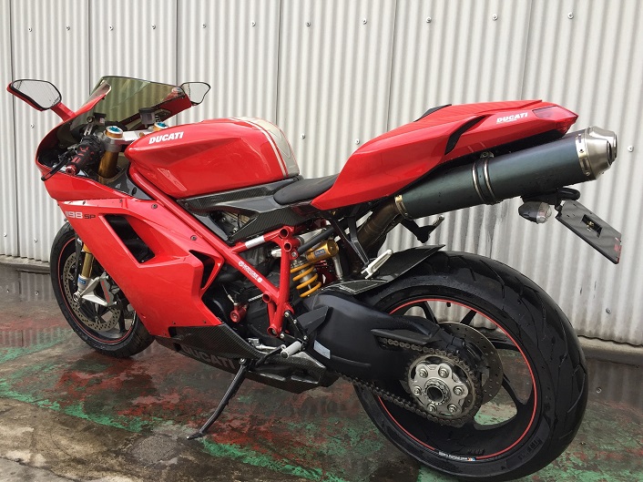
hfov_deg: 61.7
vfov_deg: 48.2
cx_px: 322
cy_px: 241
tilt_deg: -10.0
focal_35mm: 29
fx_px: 538
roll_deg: -2.2
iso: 40
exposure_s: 1/60
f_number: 2.2
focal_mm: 4.15
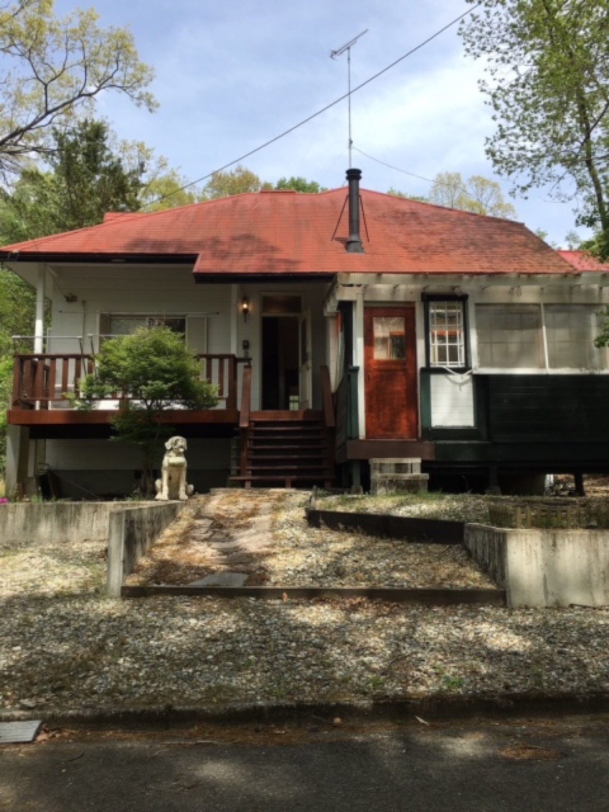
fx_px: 680
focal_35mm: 29
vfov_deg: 61.7
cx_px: 304
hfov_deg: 48.2
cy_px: 406
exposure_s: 1/801
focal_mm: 4.15
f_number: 2.2
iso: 25
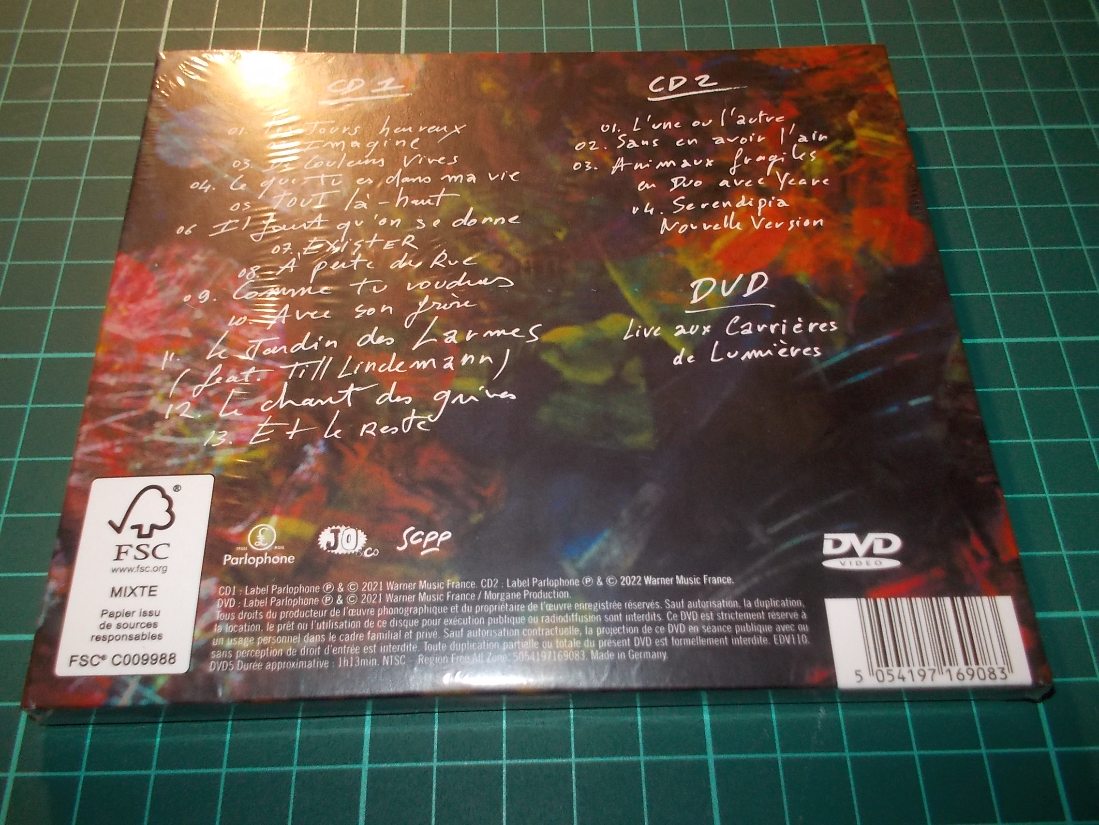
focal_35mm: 29
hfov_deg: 61.7
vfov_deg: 48.2
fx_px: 921
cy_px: 412
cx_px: 550
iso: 200
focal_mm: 4.1
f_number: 3.3
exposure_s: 1/30
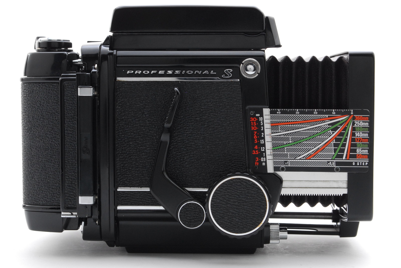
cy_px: 134
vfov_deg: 16.6
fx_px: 920
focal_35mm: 82
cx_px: 200
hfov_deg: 24.6
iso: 500
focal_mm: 55
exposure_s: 1/100
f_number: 14
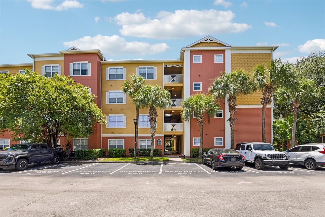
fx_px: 153
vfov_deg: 70.4
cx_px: 162
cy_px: 108
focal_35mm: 17
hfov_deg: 93.3
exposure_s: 1/1000
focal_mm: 17
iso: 400
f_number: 8
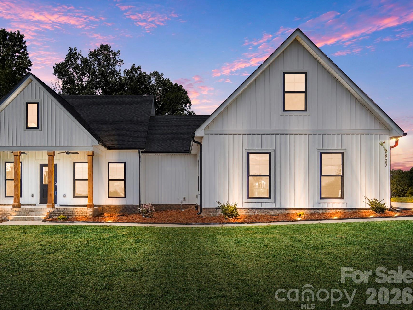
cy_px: 153
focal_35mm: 29
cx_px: 176
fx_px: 349
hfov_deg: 60.9
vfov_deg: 47.8
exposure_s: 1/2000
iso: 100
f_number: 4
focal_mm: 17.5
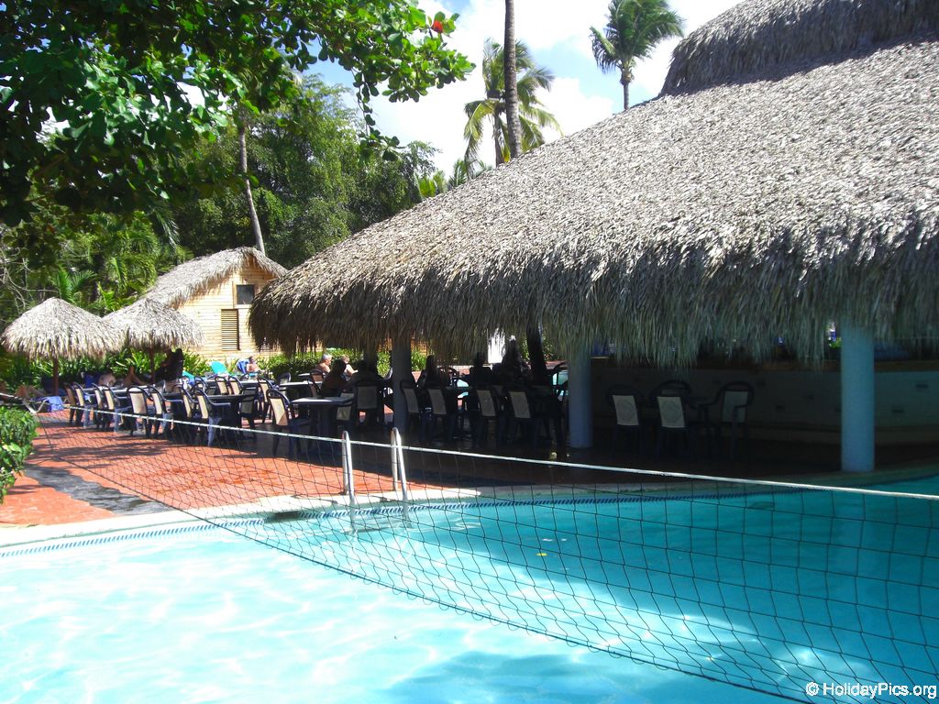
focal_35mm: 38
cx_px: 470
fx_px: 1031
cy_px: 352
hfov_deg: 49.0
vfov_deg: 37.7
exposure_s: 1/100
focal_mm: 6.2
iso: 100
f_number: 8
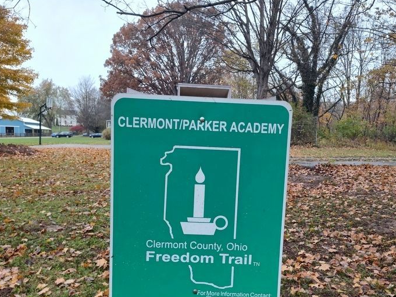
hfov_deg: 65.2
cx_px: 215
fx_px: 309
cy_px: 171
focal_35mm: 27
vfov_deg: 51.2
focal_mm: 5.56
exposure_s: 1/120
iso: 288
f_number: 1.8
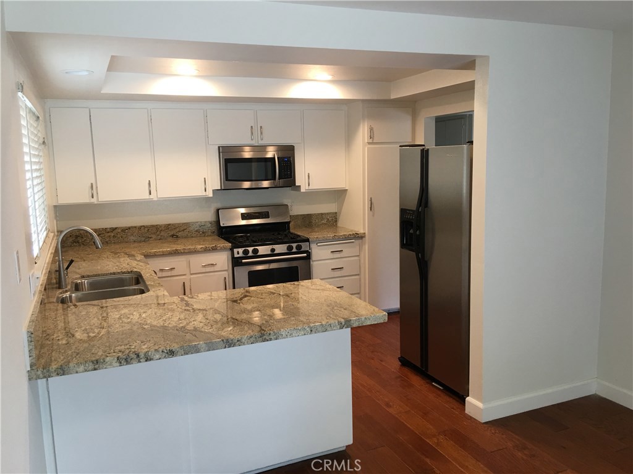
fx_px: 530
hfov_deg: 61.7
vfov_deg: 48.2
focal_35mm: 29
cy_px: 237
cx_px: 316
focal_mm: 4.15
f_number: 2.2
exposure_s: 1/15
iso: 32
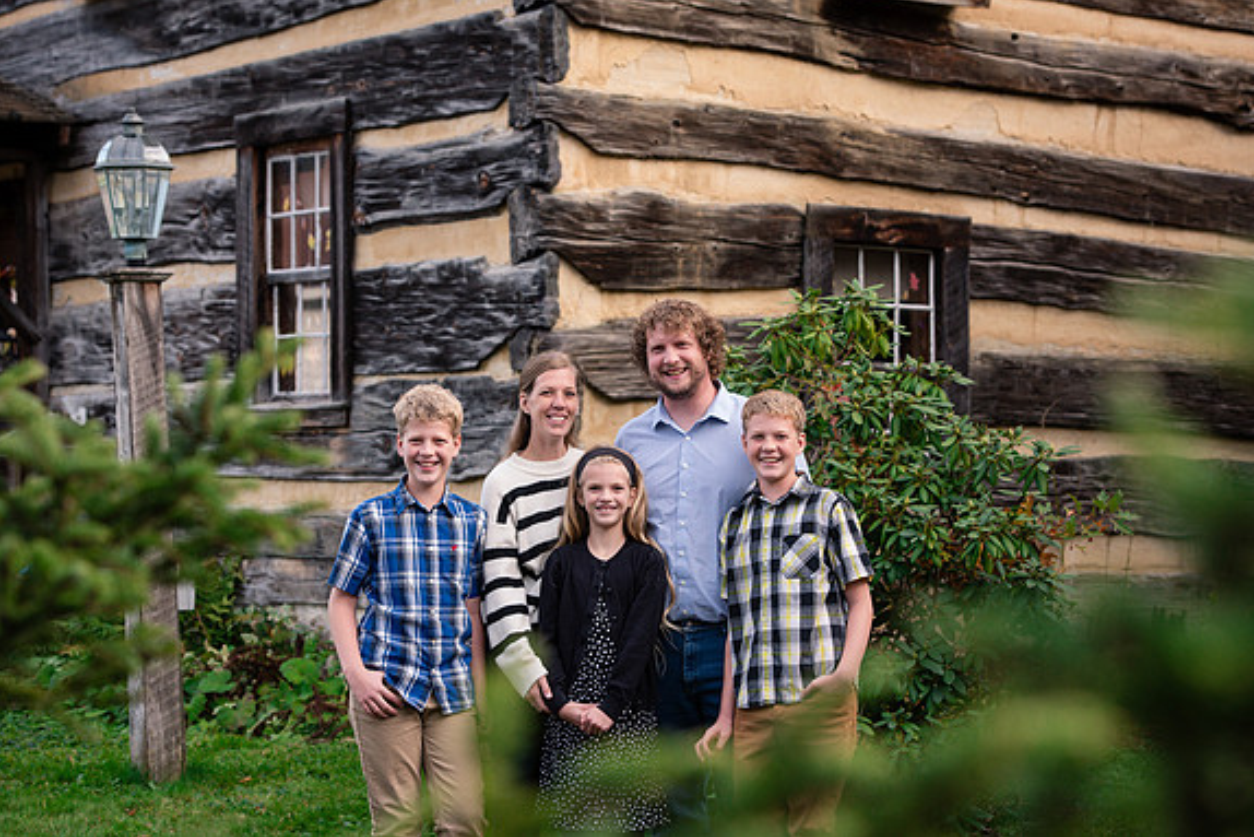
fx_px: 3345
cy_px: 416
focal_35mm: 96
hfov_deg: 21.2
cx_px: 631
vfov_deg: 14.3
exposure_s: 1/400
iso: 640
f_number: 5
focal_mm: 95
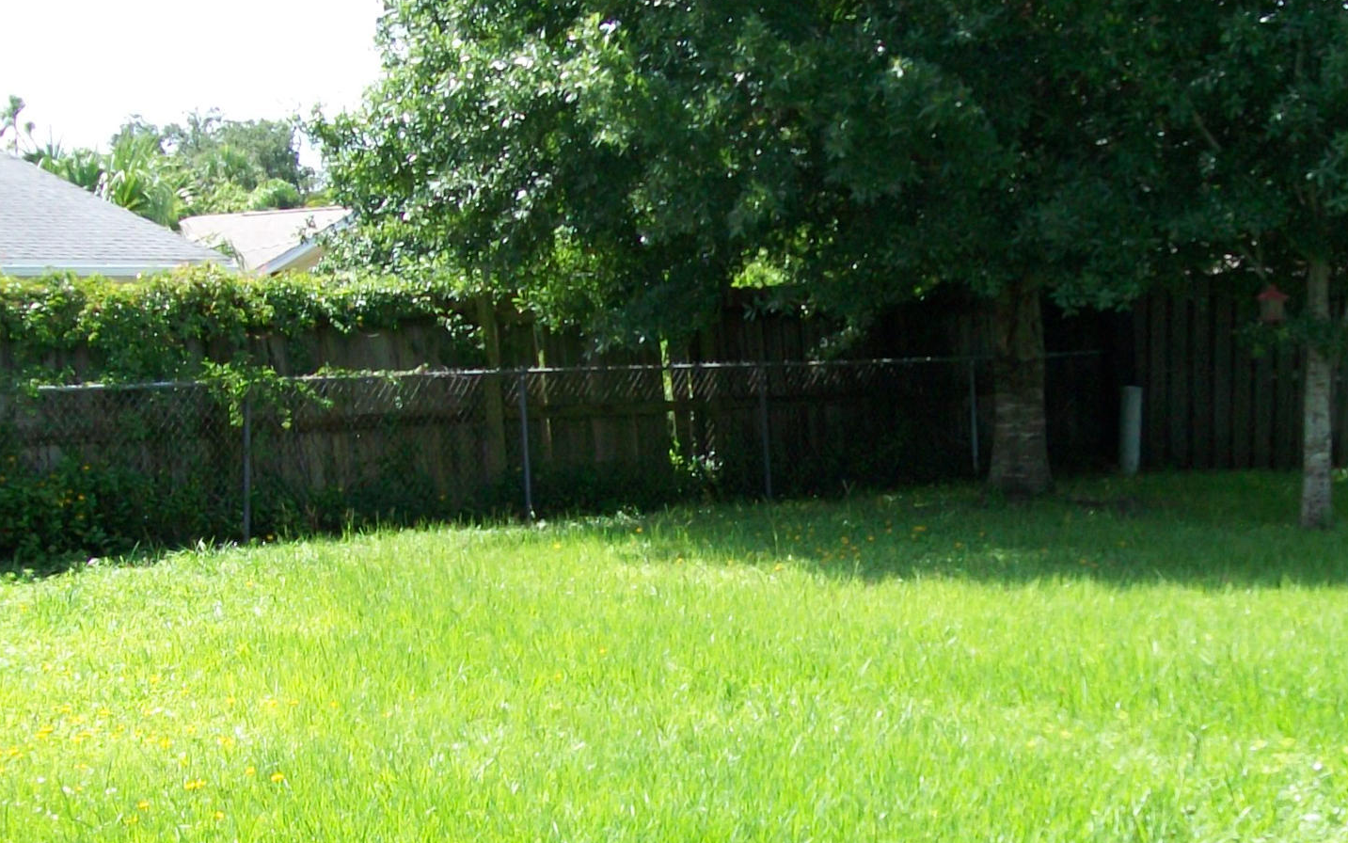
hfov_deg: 28.8
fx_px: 2609
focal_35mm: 71
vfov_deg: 18.3
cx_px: 885
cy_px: 598
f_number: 2.7
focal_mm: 6
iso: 64
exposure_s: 1/400
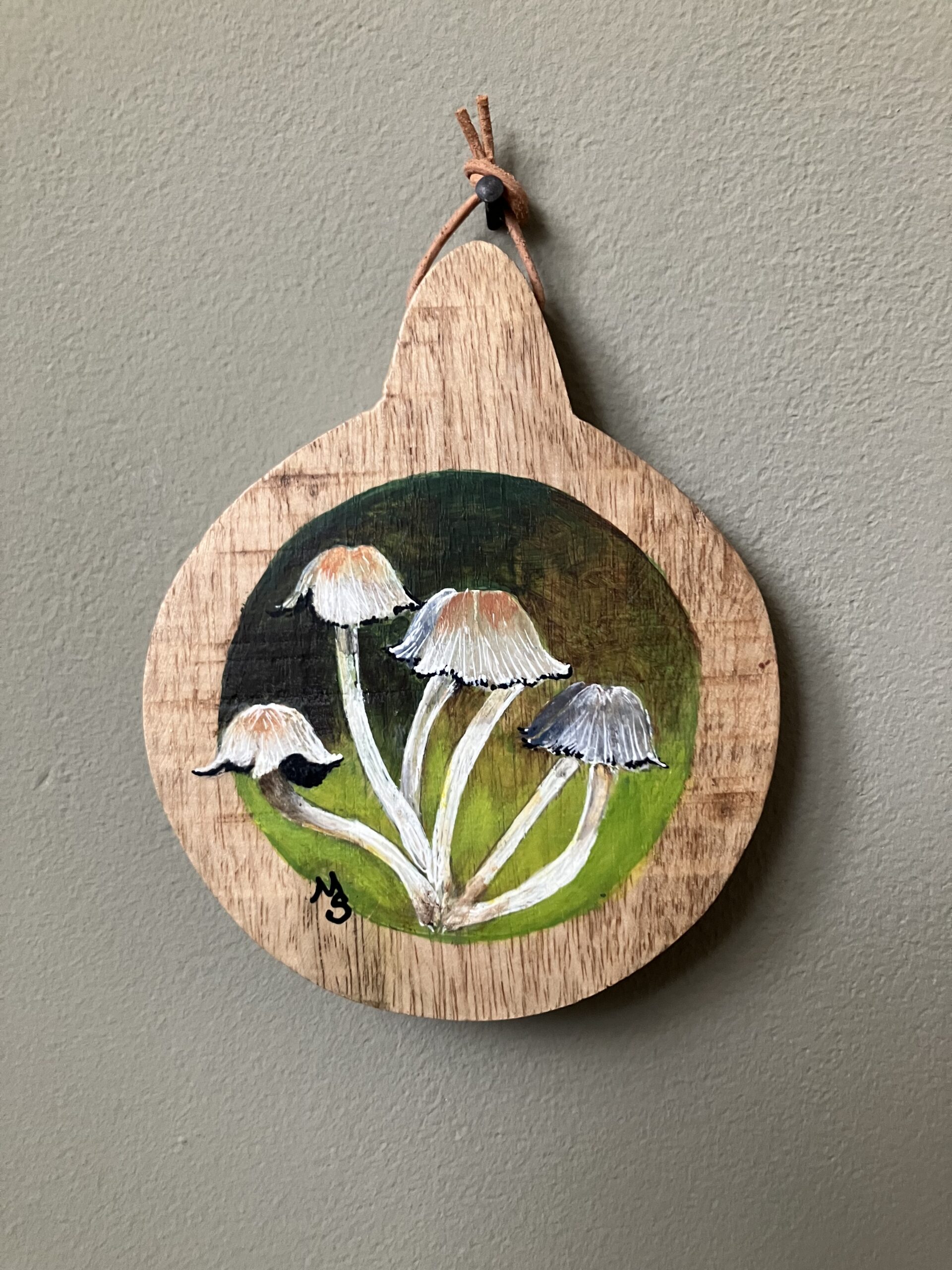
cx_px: 476
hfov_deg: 49.7
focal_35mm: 28
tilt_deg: -5.6
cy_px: 635
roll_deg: -1.2
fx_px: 1027
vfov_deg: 63.4
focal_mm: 3.99
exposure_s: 1/60
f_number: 1.8
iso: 250
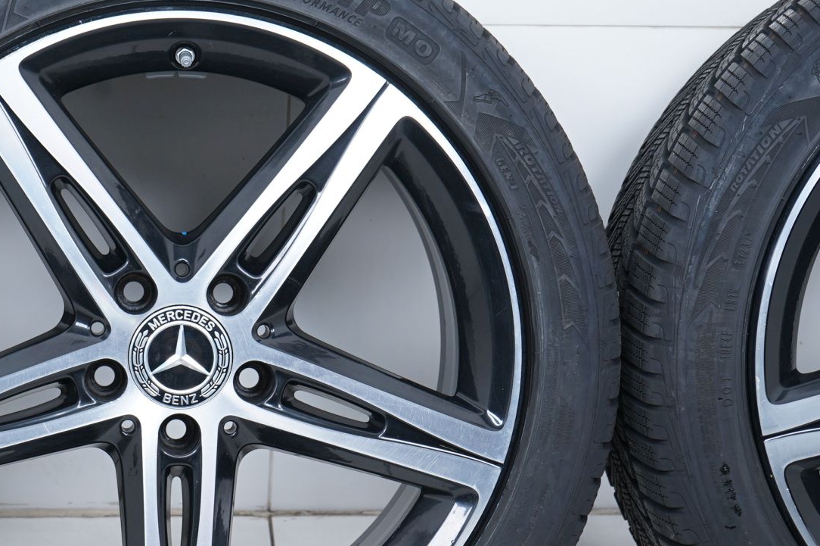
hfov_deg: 23.7
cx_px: 213
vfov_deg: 16.0
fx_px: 1935
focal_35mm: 85
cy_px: 348
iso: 250
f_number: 7.1
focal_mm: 48
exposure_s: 1/125
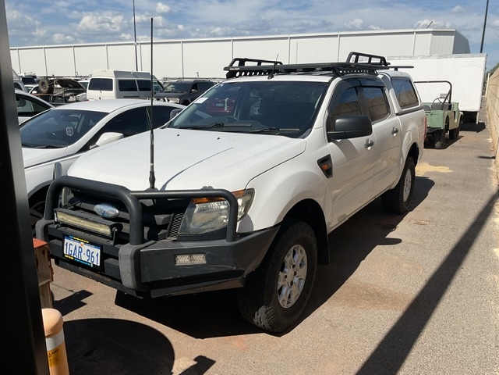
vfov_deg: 48.2
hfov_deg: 61.7
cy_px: 188
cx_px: 250
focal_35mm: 29
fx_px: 418
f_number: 1.8
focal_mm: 3
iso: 16
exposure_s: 1/4065
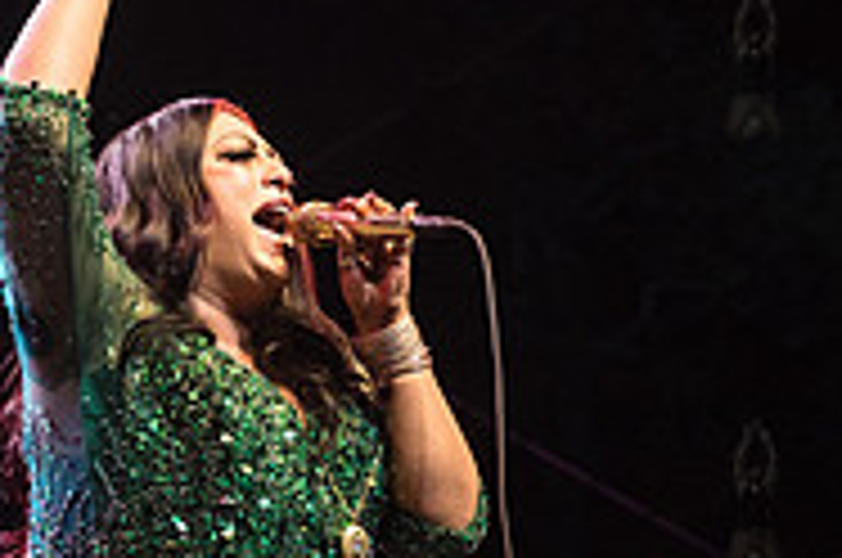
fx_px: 3993
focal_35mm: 171
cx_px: 752
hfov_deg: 12.0
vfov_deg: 8.0
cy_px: 493
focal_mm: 55
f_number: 4
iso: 2500
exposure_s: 1/640
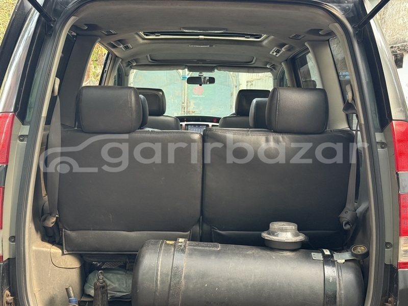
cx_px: 204
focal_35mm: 48
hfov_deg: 39.7
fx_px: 566
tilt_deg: -5.6
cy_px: 153
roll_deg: -1.0
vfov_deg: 30.3
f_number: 1.78
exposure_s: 1/60
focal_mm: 6.76
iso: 200
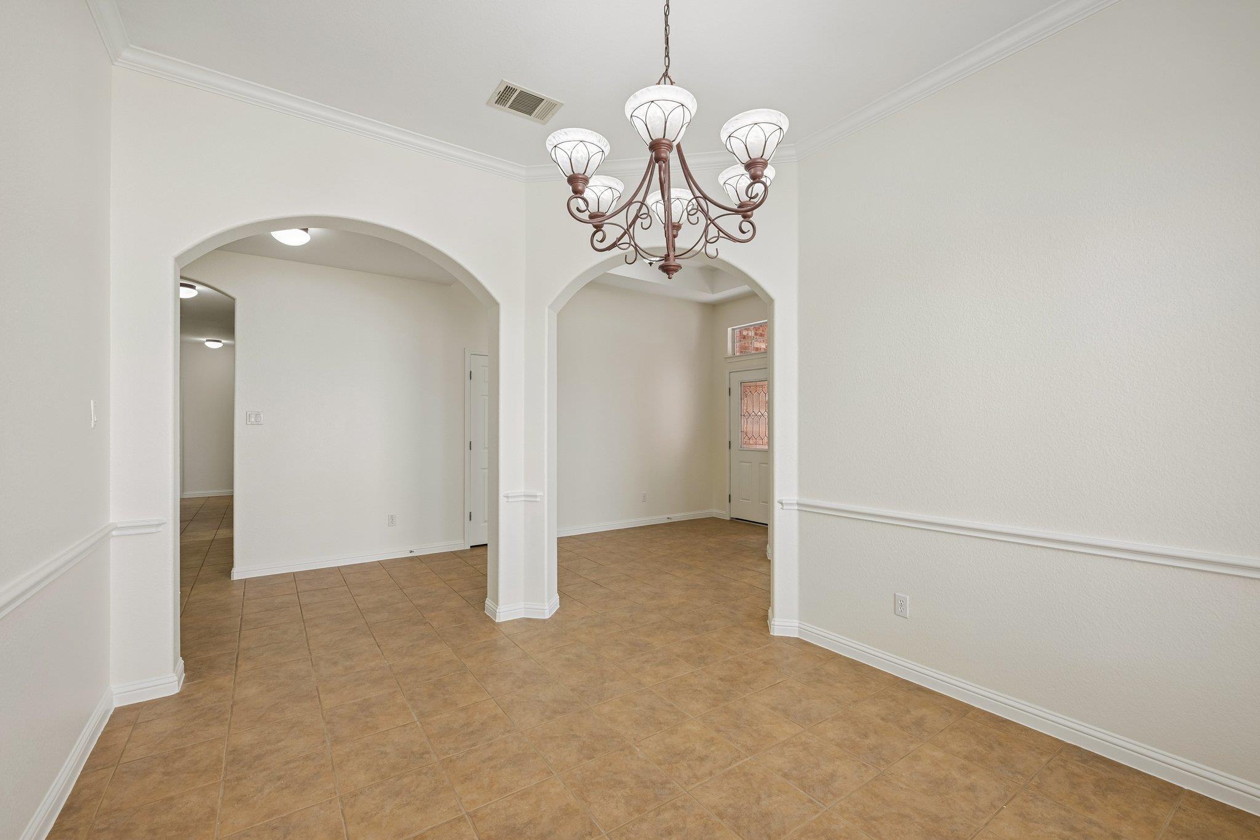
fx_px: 525
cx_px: 630
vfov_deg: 77.3
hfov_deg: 100.4
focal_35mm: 15
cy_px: 420
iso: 100
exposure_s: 1/30
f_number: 6.7
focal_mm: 15
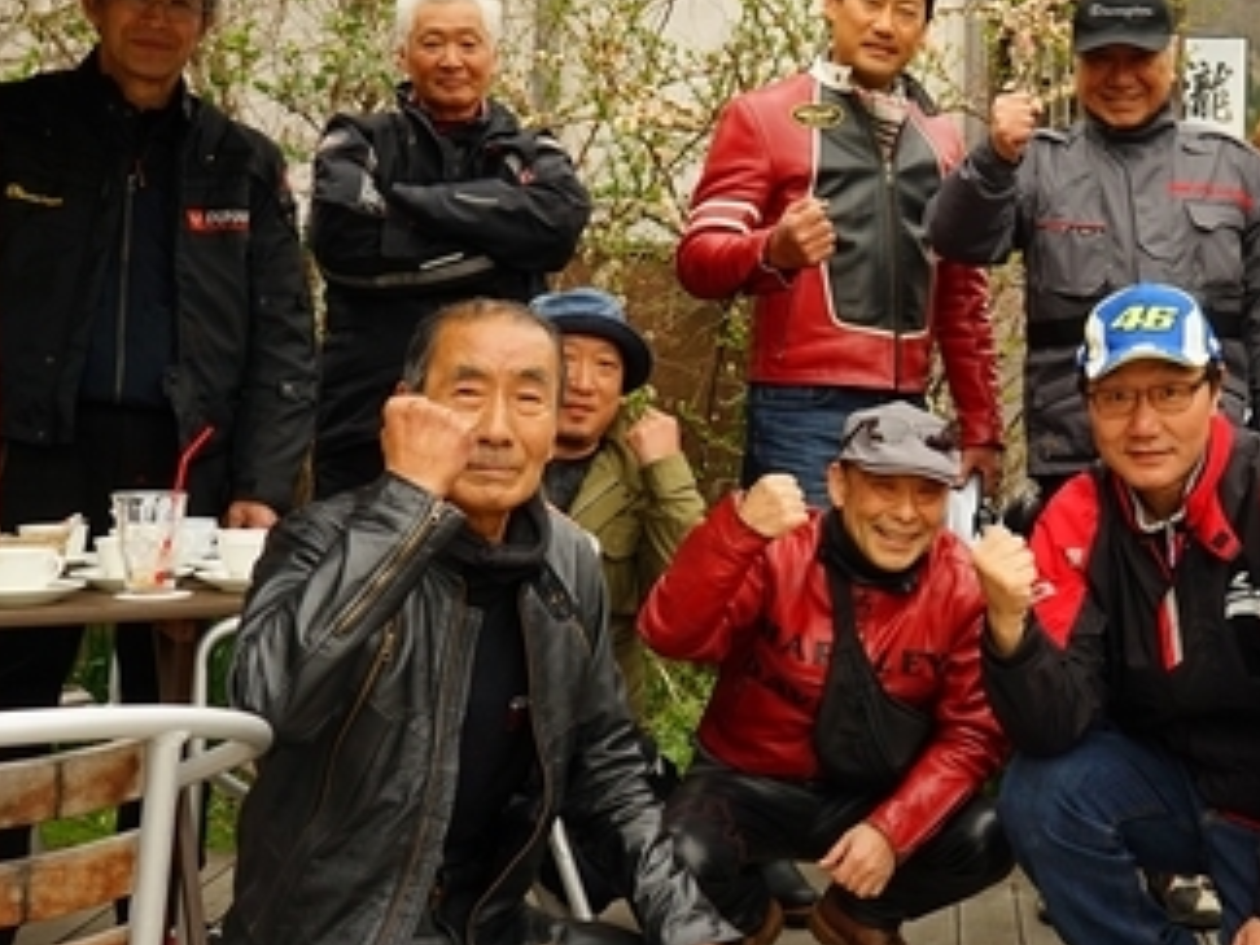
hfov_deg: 33.0
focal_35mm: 57
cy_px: 490
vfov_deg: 25.7
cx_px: 972
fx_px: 2075
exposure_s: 1/80
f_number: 5.6
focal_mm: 24
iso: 100
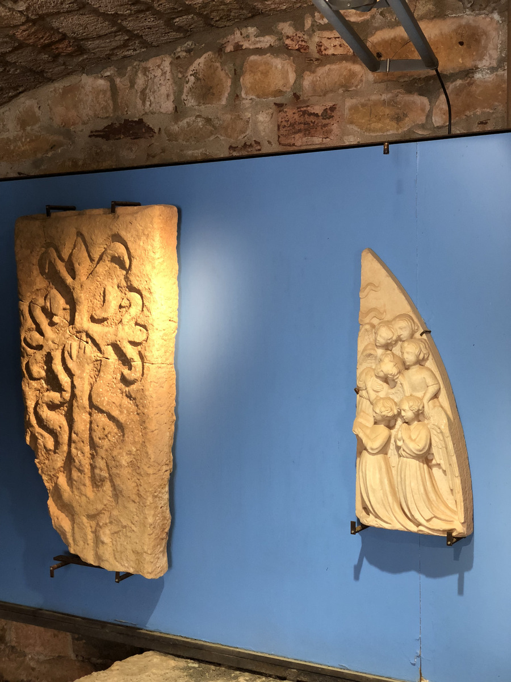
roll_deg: +0.6
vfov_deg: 36.8
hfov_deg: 28.0
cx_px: 256
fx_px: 1023
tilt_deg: -1.4
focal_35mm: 52
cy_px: 341
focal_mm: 6
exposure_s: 1/33
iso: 80
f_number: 2.4
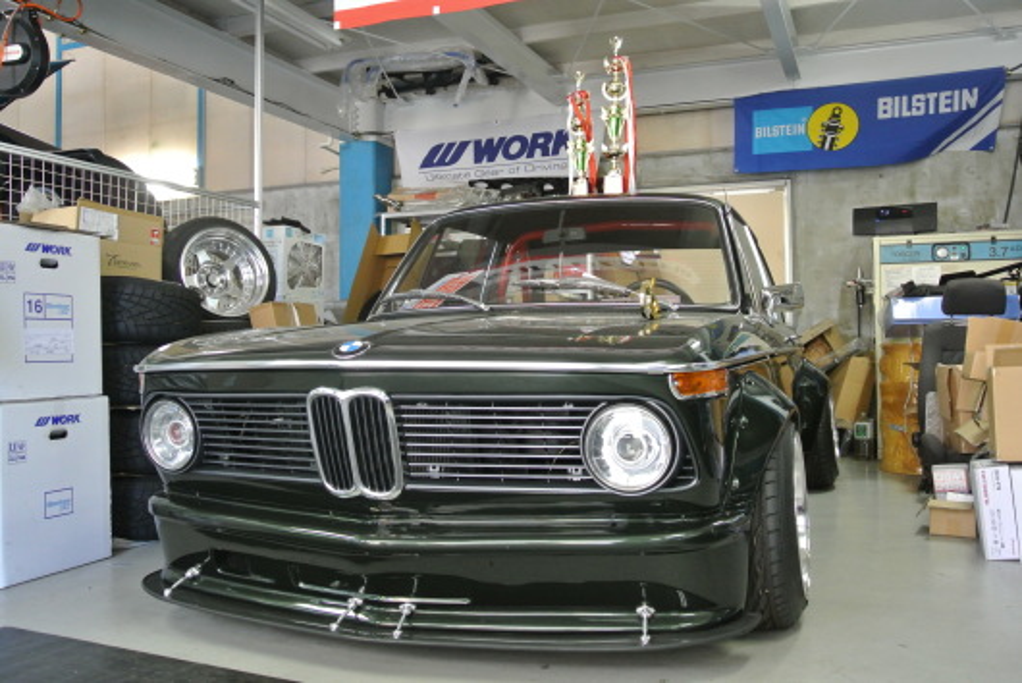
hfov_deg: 58.7
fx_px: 909
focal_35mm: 32
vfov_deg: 41.2
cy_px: 342
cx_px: 511
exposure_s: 1/40
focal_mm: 12.2
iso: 800
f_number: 3.8
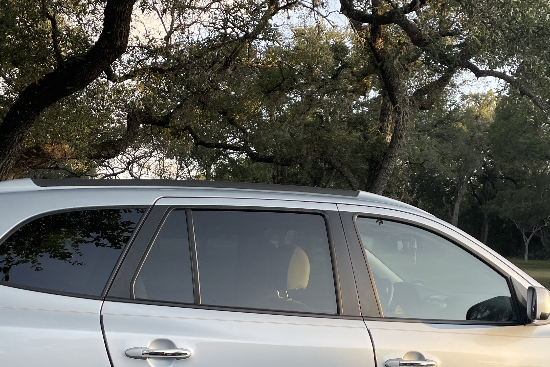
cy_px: 302
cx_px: 275
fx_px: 749
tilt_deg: -2.8
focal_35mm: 49
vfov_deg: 26.9
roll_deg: -0.9
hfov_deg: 40.3
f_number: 1.6
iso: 32
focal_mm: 4.2
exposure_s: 1/678
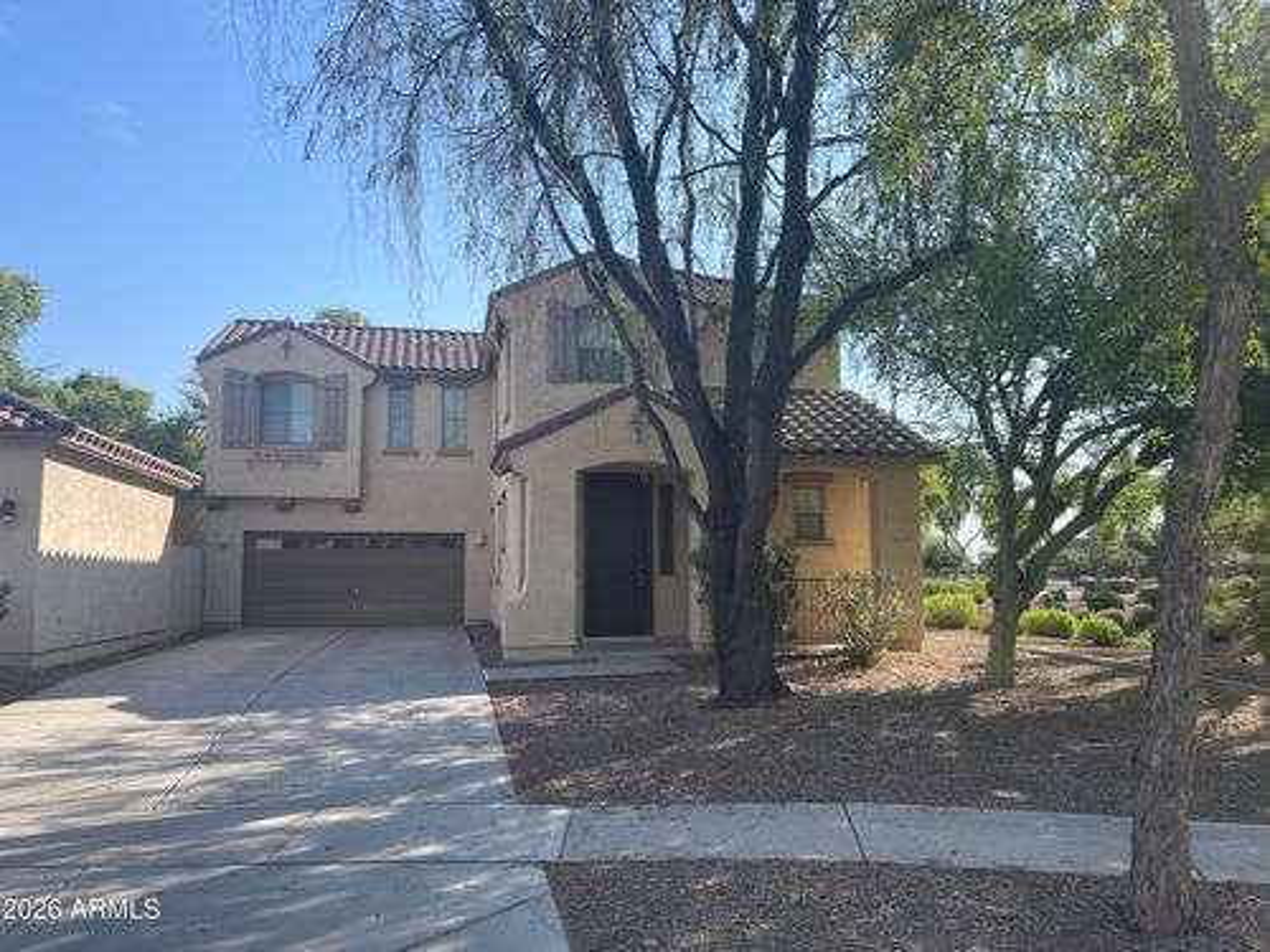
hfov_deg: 69.4
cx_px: 635
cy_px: 476
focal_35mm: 25
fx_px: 917
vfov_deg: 54.9
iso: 32
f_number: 1.6
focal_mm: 5.1
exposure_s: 1/1821
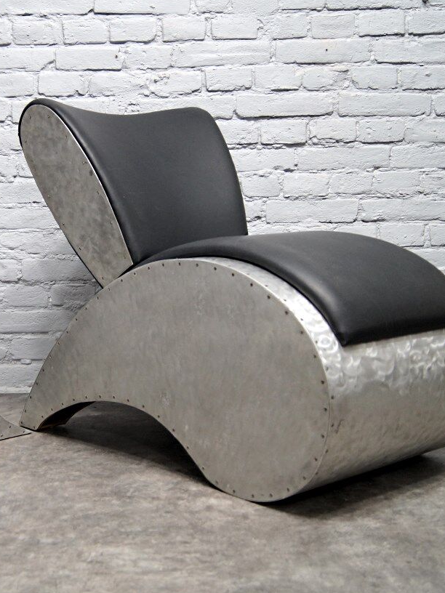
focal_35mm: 53
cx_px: 84
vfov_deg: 36.2
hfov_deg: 27.0
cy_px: 298
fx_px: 908
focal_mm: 24
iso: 400
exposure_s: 1/40
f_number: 4
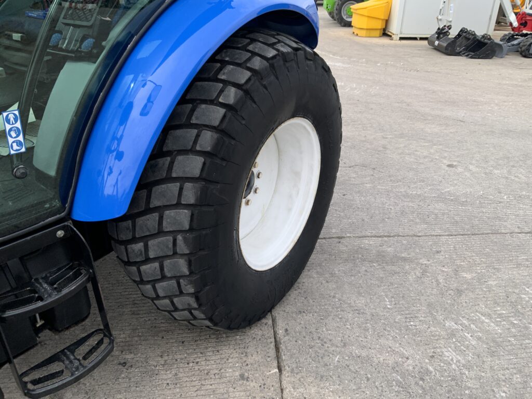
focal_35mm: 29
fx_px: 446
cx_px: 266
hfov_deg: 61.7
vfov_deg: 48.2
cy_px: 200
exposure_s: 1/759
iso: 16
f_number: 1.8
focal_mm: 3
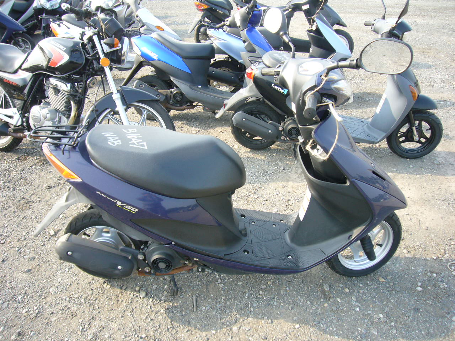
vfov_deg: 49.7
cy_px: 170
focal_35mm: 28
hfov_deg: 63.4
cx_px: 228
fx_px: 368
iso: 80
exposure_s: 1/200
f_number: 2.8
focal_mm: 4.6
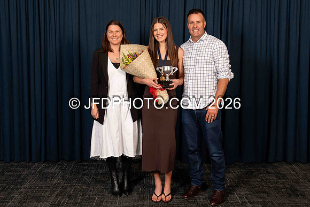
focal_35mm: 50
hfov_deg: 39.2
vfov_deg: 26.7
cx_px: 151
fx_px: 435
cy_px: 83
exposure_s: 1/200
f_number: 5.6
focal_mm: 42
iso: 200
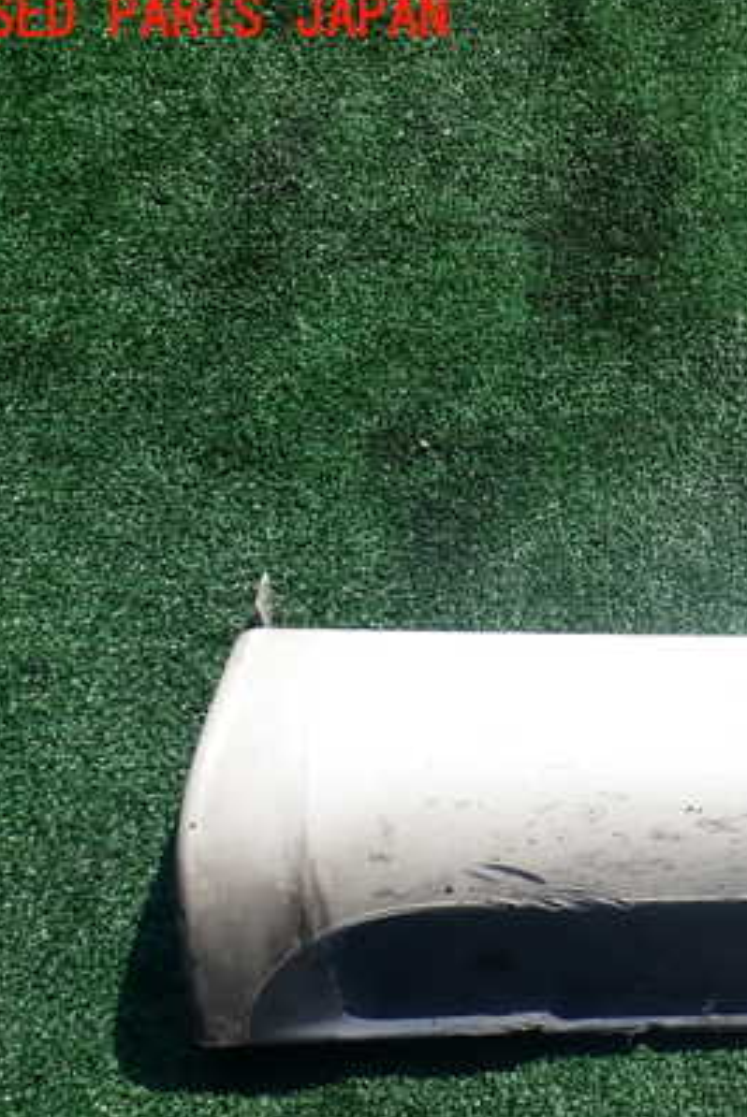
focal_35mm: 47
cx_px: 781
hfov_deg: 26.8
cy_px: 615
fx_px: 1460
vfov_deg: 41.8
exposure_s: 1/160
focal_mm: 5.4
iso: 100
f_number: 9
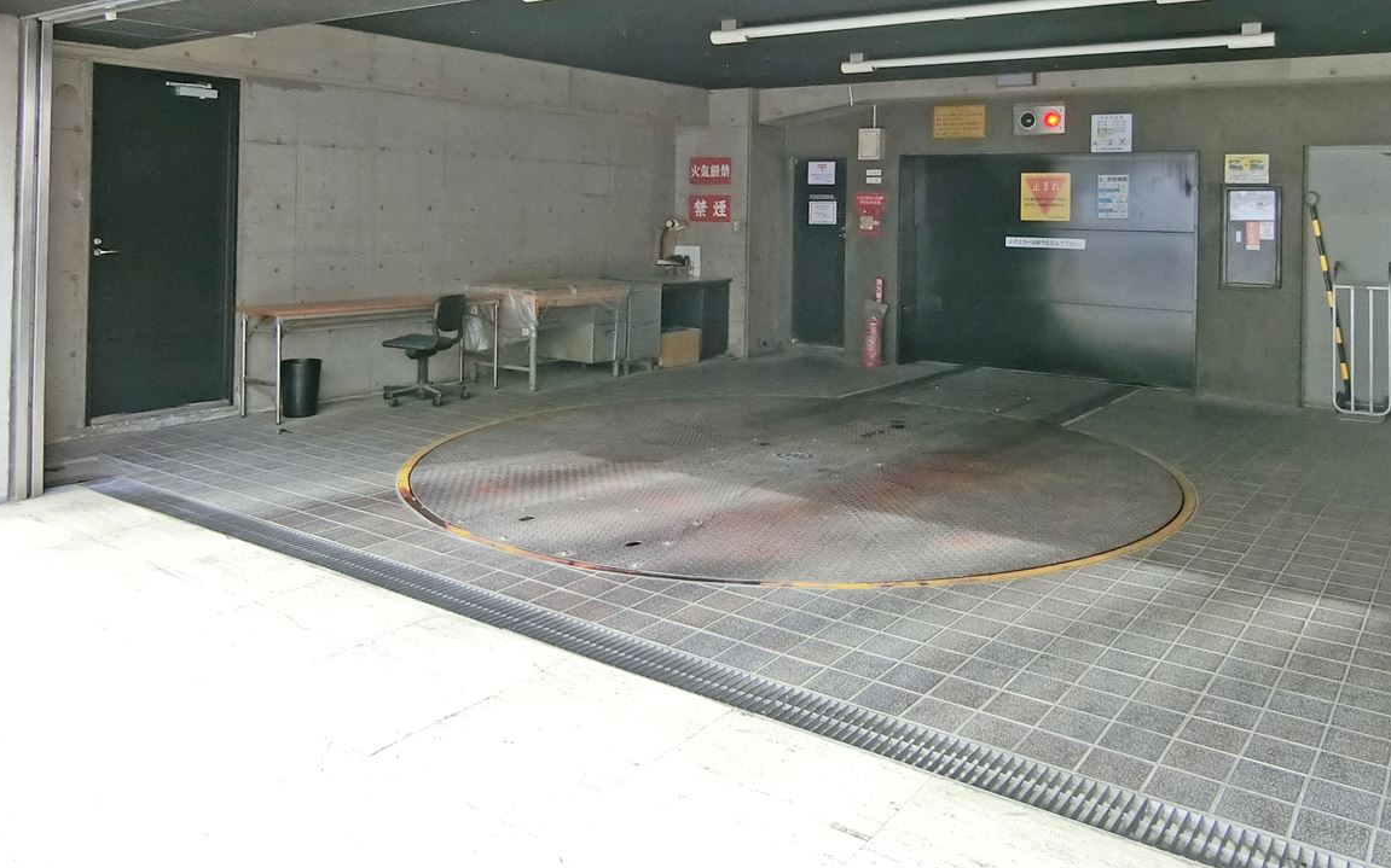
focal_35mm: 28
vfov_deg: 42.8
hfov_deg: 66.2
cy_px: 193
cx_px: 779
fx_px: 1061
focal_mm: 4.06
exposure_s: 1/125
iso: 200
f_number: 2.7
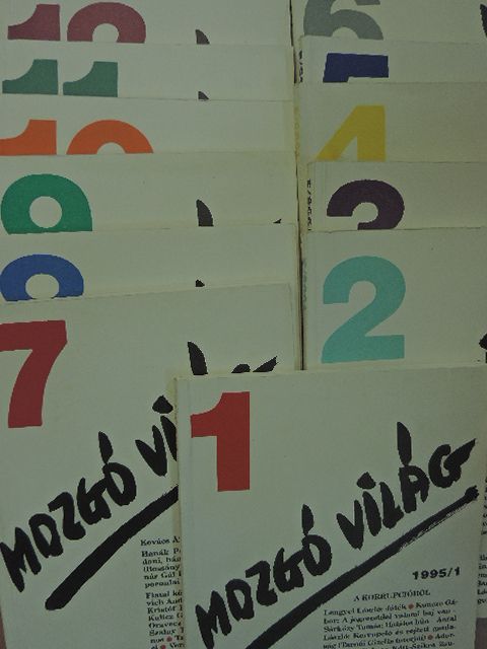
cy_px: 324
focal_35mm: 33
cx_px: 244
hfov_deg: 42.9
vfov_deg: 55.4
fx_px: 619
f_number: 3.2
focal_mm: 5.8
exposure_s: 1/100
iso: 160
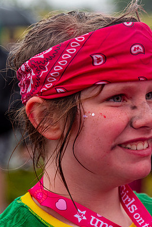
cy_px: 113
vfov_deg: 16.5
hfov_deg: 11.0
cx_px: 134
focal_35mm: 124
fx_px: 784
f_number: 4
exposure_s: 1/2500
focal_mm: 82
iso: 1600
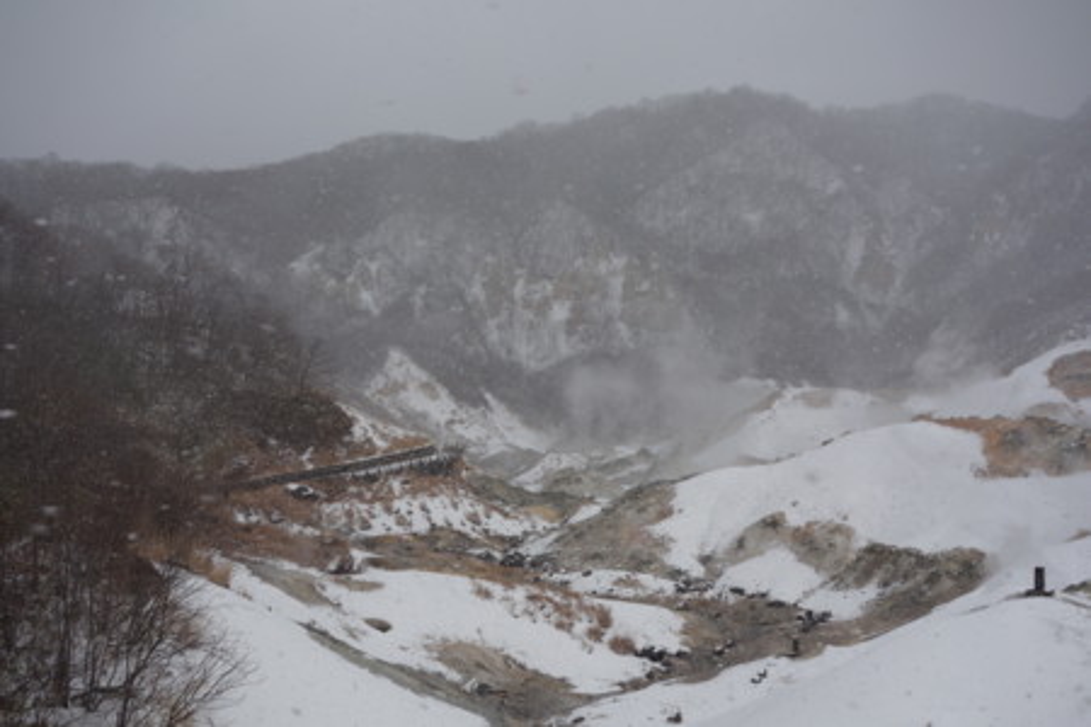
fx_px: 1424
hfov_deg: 41.9
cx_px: 546
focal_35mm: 47
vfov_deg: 28.6
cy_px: 364
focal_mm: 17.4
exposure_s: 1/400
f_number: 5.6
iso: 125
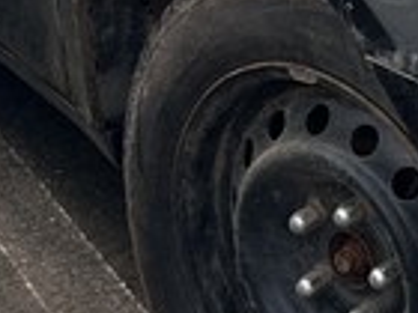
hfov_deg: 9.9
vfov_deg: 7.6
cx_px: 740
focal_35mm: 190
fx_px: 2294
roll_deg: -1.7
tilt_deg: -17.4
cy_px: -274
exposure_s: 1/327
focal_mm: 5.7
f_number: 1.5
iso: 50
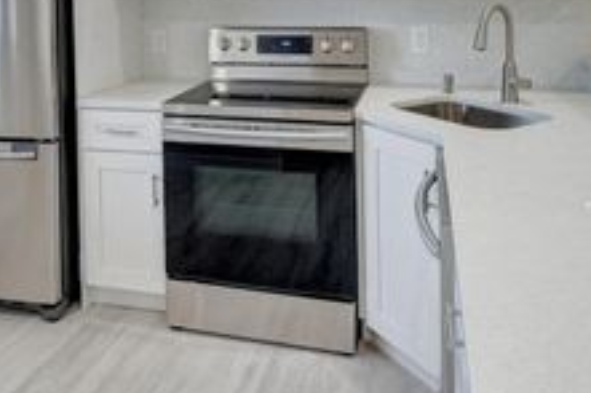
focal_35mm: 34
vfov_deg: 35.1
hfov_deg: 55.7
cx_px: 257
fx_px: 558
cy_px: -1
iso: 640
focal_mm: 10
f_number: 8
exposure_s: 1/50
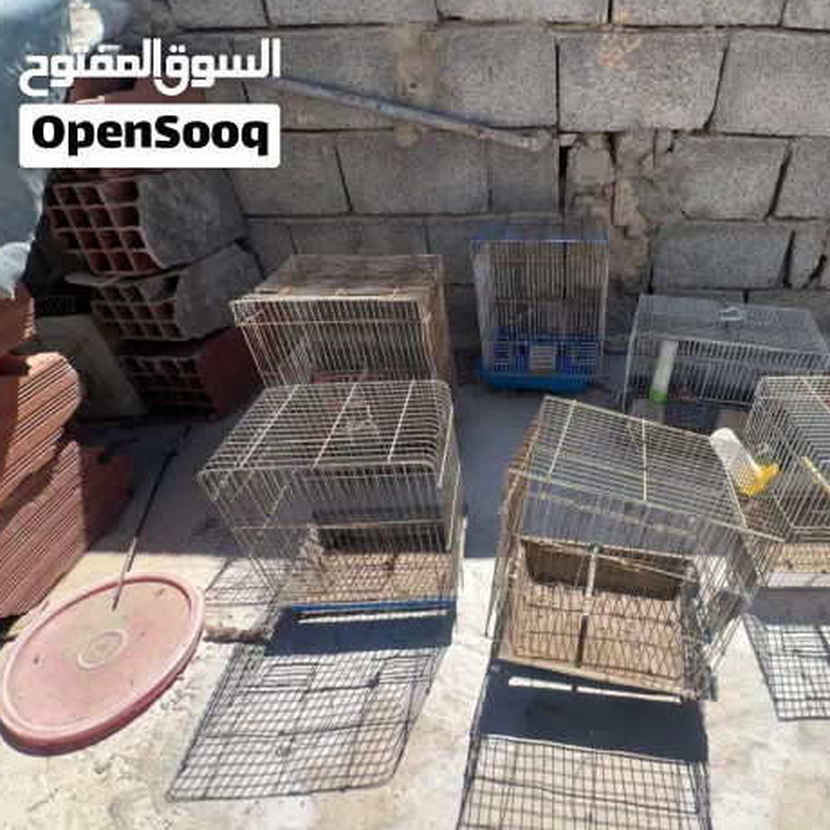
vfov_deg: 87.4
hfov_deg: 84.5
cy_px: 428
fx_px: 434
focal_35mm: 16
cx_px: 552
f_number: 1.8
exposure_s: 1/1449
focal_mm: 1.57
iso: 32
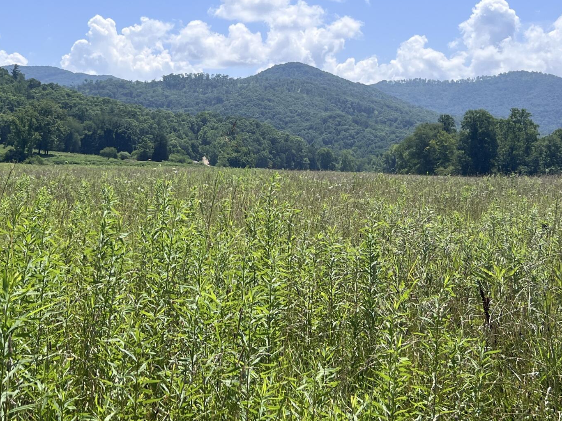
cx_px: 210
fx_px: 925
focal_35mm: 57
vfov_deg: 25.4
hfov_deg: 33.6
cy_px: 108
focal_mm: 5.7
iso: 50
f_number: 1.5
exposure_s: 1/6211
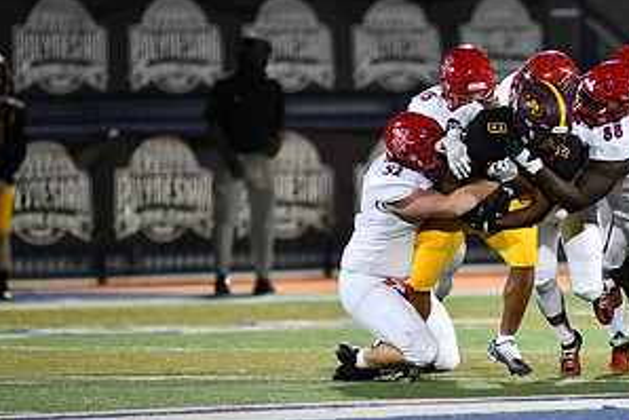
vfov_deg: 2.4
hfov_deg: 3.5
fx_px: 10208
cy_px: 265
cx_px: 526
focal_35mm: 584
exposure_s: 1/1250
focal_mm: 300
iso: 3600
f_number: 2.8
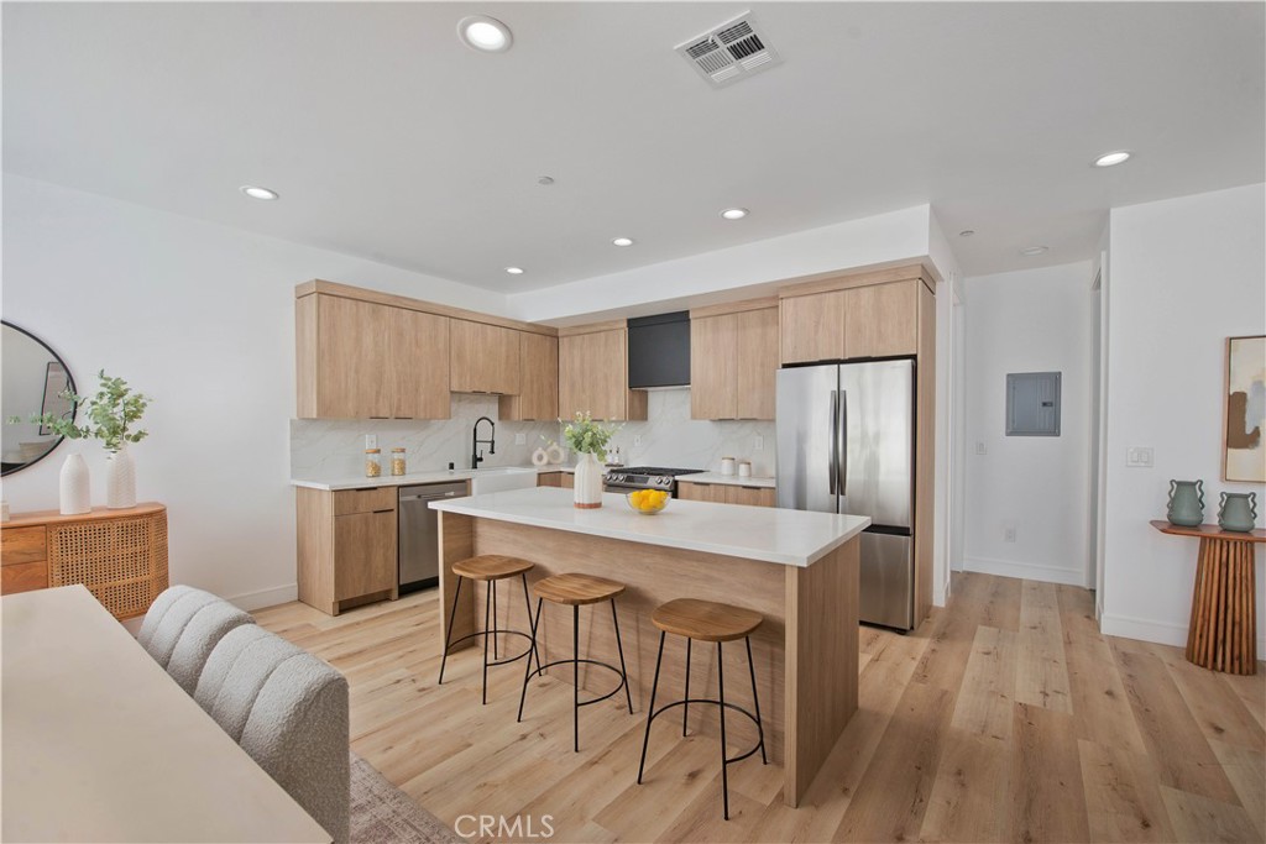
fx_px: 528
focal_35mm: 15
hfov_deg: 100.4
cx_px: 633
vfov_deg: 77.3
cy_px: 422
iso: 400
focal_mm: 15
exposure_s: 1/640
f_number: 5.6
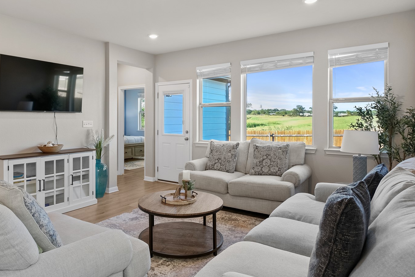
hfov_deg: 73.2
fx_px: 277
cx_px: 172
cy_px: 142
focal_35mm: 24
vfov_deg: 53.1
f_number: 2.8
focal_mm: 10
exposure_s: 1/15
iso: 160
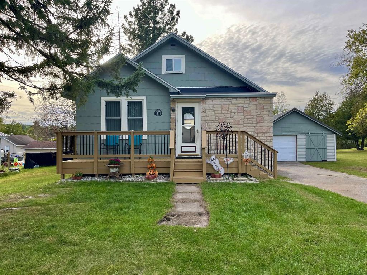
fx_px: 276
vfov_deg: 53.1
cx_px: 184
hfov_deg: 67.3
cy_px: 138
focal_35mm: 26
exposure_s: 1/701
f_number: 1.6
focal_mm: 5.1
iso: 50
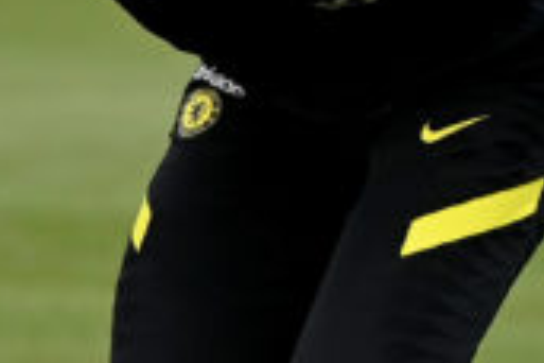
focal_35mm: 1109
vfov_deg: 1.2
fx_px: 16757
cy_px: 177
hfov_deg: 1.9
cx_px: -296
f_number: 4.5
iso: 800
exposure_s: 1/2000
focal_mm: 185
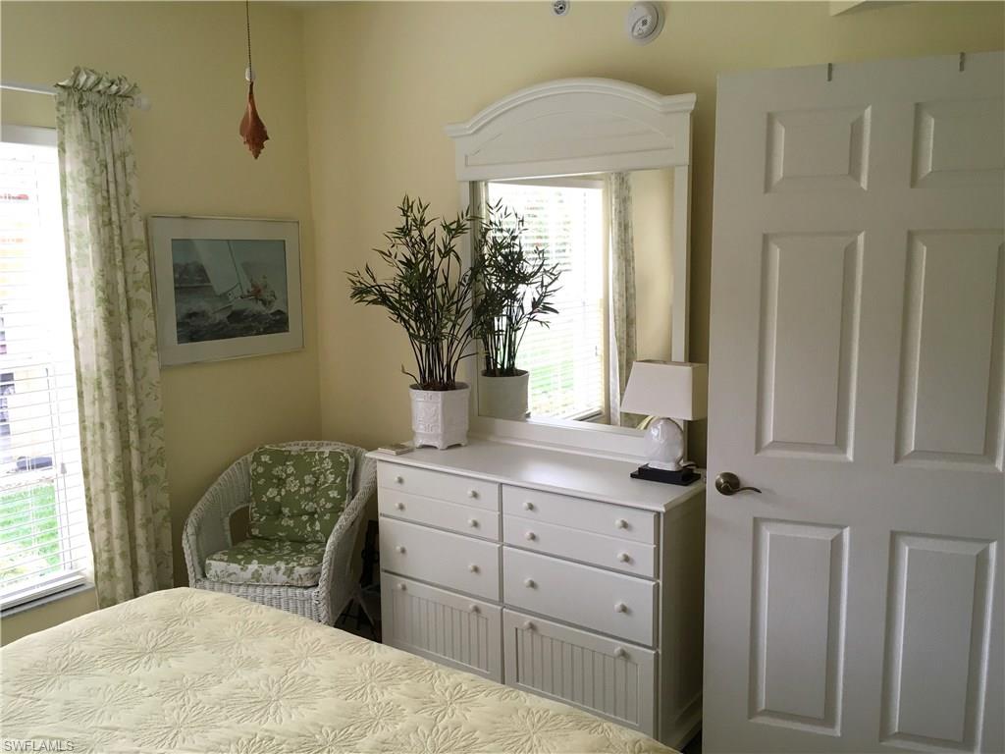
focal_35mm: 29
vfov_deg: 48.2
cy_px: 377
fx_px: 842
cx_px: 502
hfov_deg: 61.7
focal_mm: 4.15
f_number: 2.2
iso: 25
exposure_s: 1/30
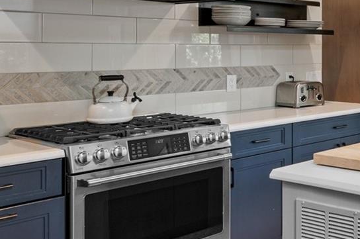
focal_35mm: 50
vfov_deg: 26.4
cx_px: 476
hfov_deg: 30.6
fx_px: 499
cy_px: 49
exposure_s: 1/4
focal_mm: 17
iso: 400
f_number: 8
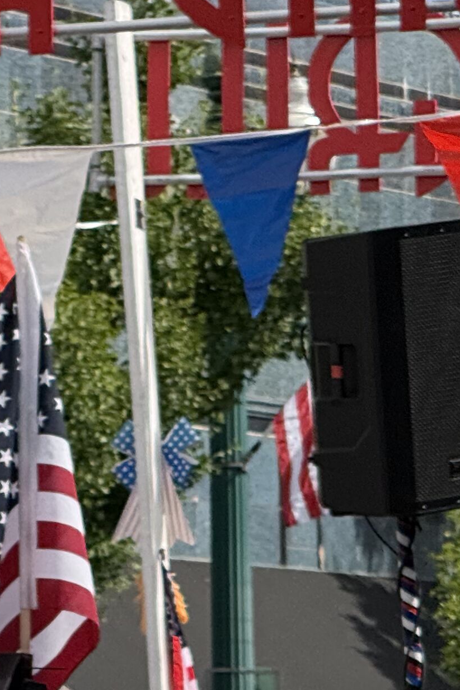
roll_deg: +0.6
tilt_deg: +3.0
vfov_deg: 5.0
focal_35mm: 408
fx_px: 7819
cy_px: 570
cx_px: -644
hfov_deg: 3.3
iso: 64
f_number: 2.8
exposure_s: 1/1294
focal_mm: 15.66
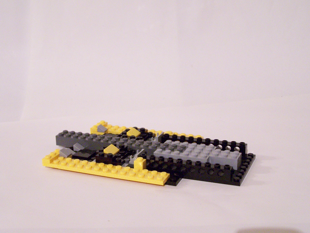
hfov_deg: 32.7
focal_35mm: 59
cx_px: 155
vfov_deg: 24.8
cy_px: 116
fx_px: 528
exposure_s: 1/8
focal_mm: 9.8
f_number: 3.1
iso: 400
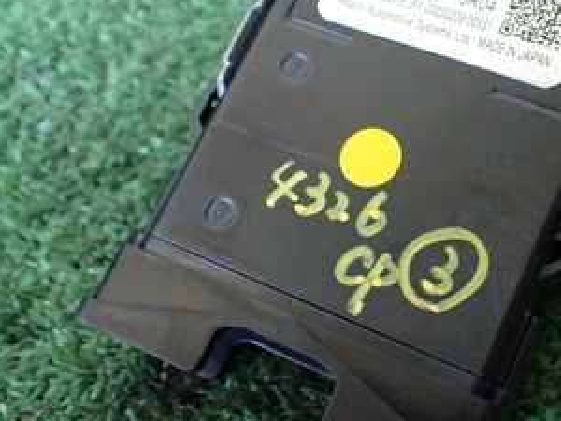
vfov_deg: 24.4
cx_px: 434
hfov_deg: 31.5
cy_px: 168
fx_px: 972
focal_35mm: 60
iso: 800
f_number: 2.3
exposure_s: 1/125
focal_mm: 5.4
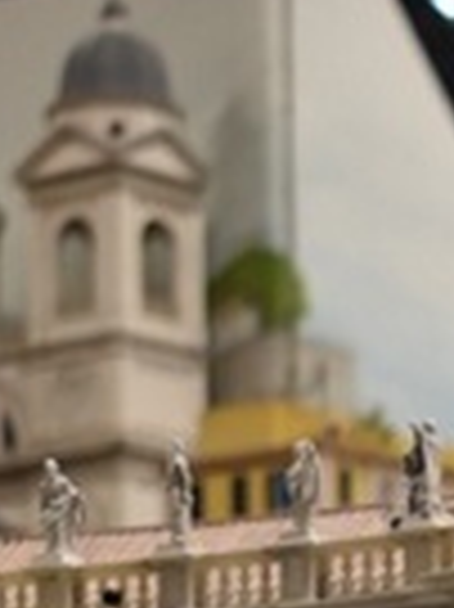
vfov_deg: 9.8
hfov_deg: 7.4
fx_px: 3450
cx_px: 746
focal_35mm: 197
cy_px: 851
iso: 400
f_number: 4.5
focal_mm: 32
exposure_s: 1/80
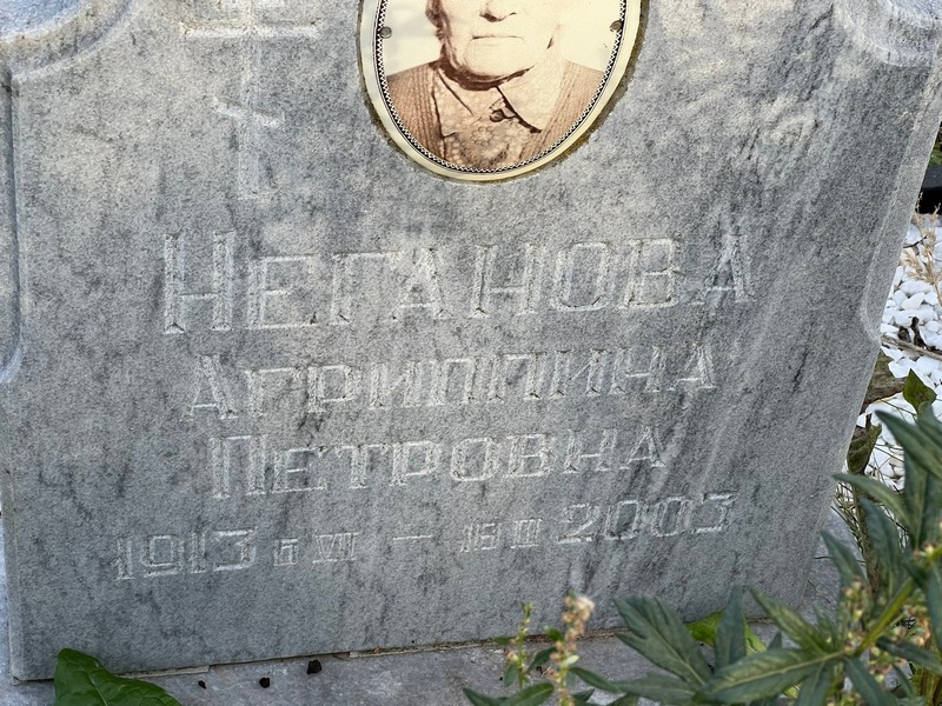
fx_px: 2095
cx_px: 471
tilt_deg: -44.3
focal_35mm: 77
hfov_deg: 25.3
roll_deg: +2.5
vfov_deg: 19.1
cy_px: 353
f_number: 2.8
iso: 32
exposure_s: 1/115
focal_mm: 9
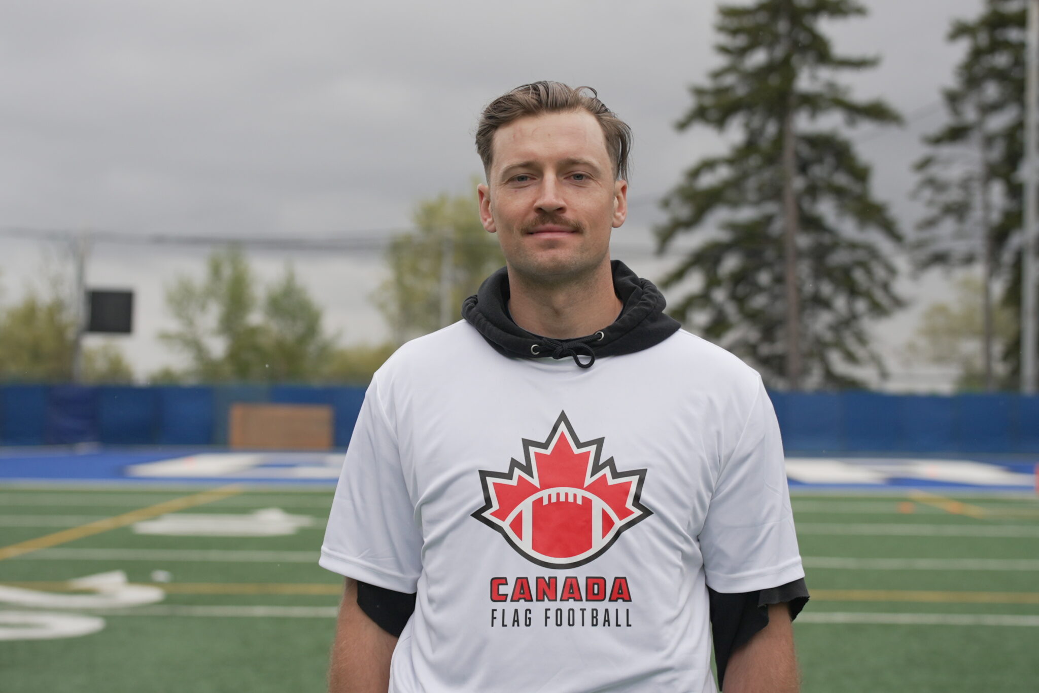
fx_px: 1819
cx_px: 520
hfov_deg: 31.9
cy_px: 346
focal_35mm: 63
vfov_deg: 21.6
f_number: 2.5
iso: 400
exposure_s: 1/4000
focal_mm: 42
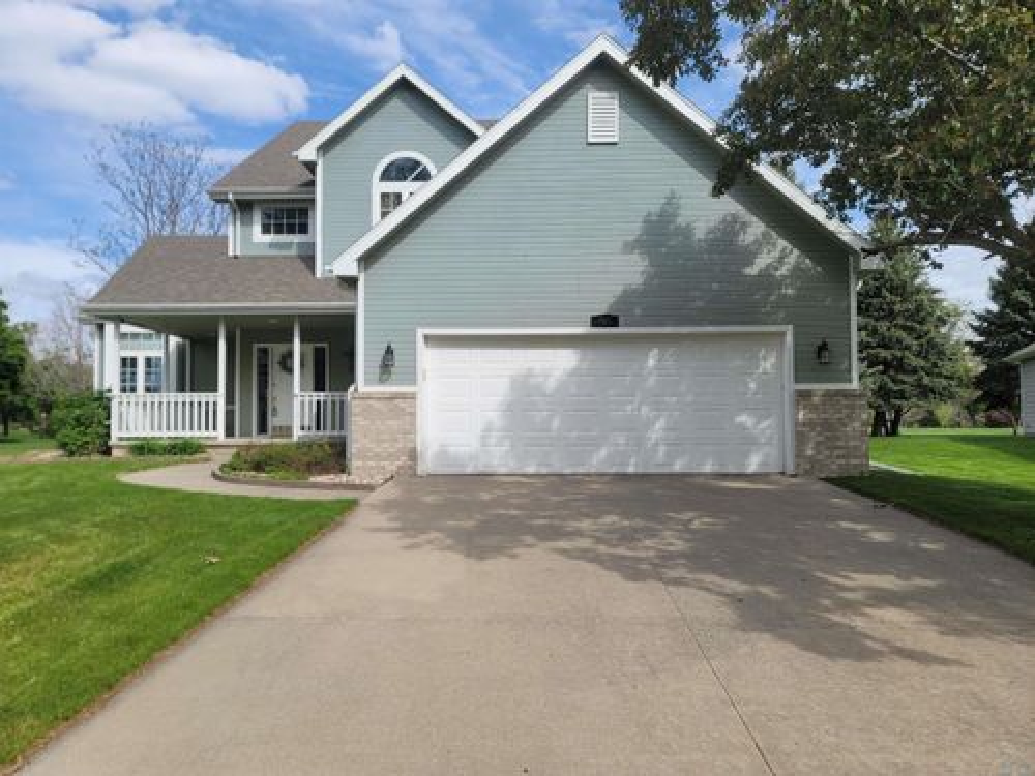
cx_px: 518
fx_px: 747
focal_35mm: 25
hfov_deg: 69.4
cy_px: 388
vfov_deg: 54.9
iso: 20
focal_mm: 7
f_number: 1.8
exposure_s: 1/809
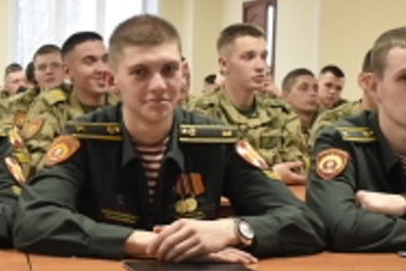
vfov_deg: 17.5
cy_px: 134
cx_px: 89
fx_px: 880
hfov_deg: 25.6
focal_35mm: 78
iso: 2000
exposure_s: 1/60
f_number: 5
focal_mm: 24
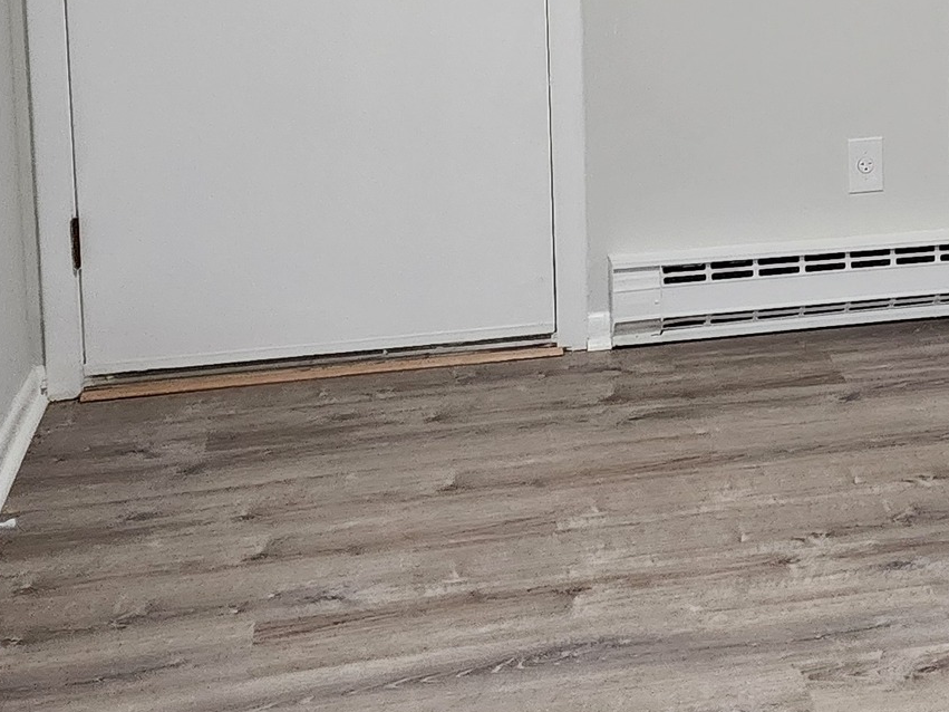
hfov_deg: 21.6
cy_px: -50
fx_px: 2275
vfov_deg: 17.2
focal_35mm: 83
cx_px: 1180
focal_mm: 6.4
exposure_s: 1/120
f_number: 1.8
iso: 800
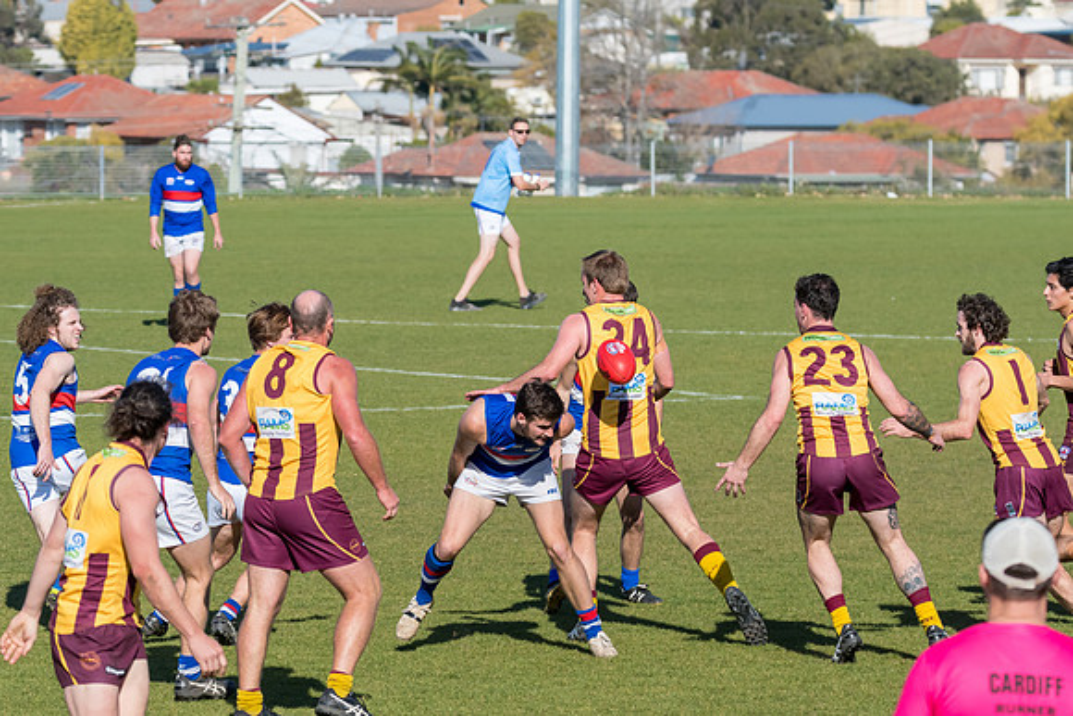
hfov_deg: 7.6
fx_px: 8088
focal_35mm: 271
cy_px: 358
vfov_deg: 5.1
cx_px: 536
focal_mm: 180
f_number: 8
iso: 800
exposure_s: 1/4000
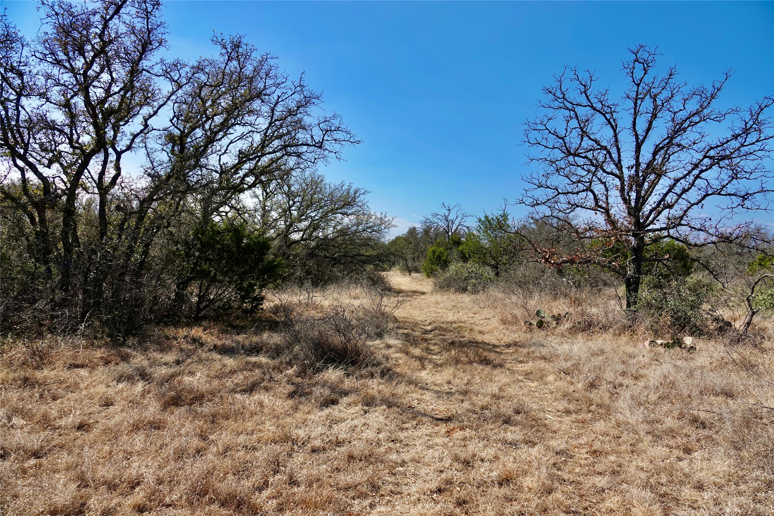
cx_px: 387
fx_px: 516
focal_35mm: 24
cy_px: 258
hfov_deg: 73.7
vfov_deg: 53.1
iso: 100
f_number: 4
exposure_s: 1/800
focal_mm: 8.82
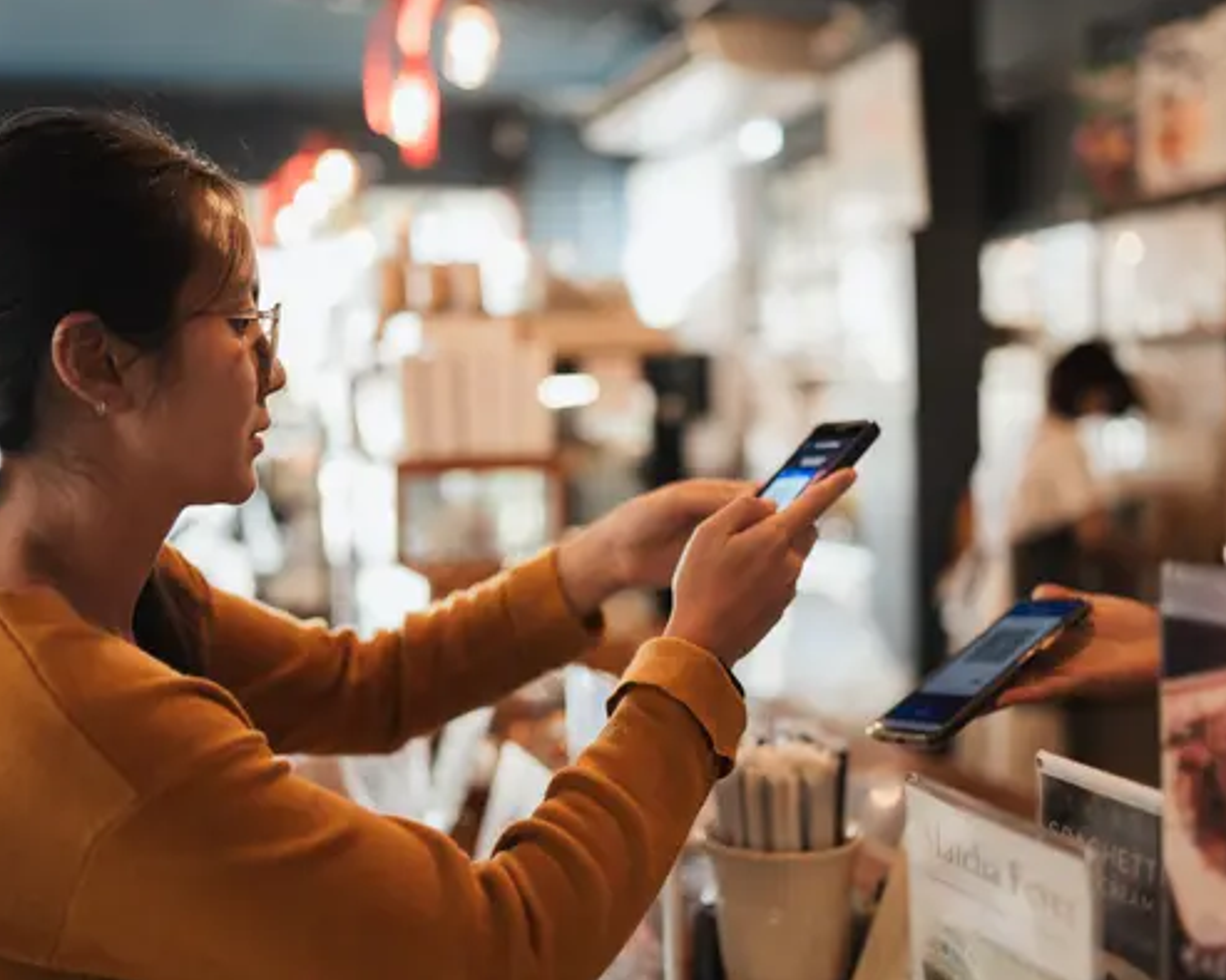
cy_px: 488
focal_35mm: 40
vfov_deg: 37.3
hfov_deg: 45.8
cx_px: 567
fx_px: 1451
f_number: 1.4
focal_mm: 35
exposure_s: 1/200
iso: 640
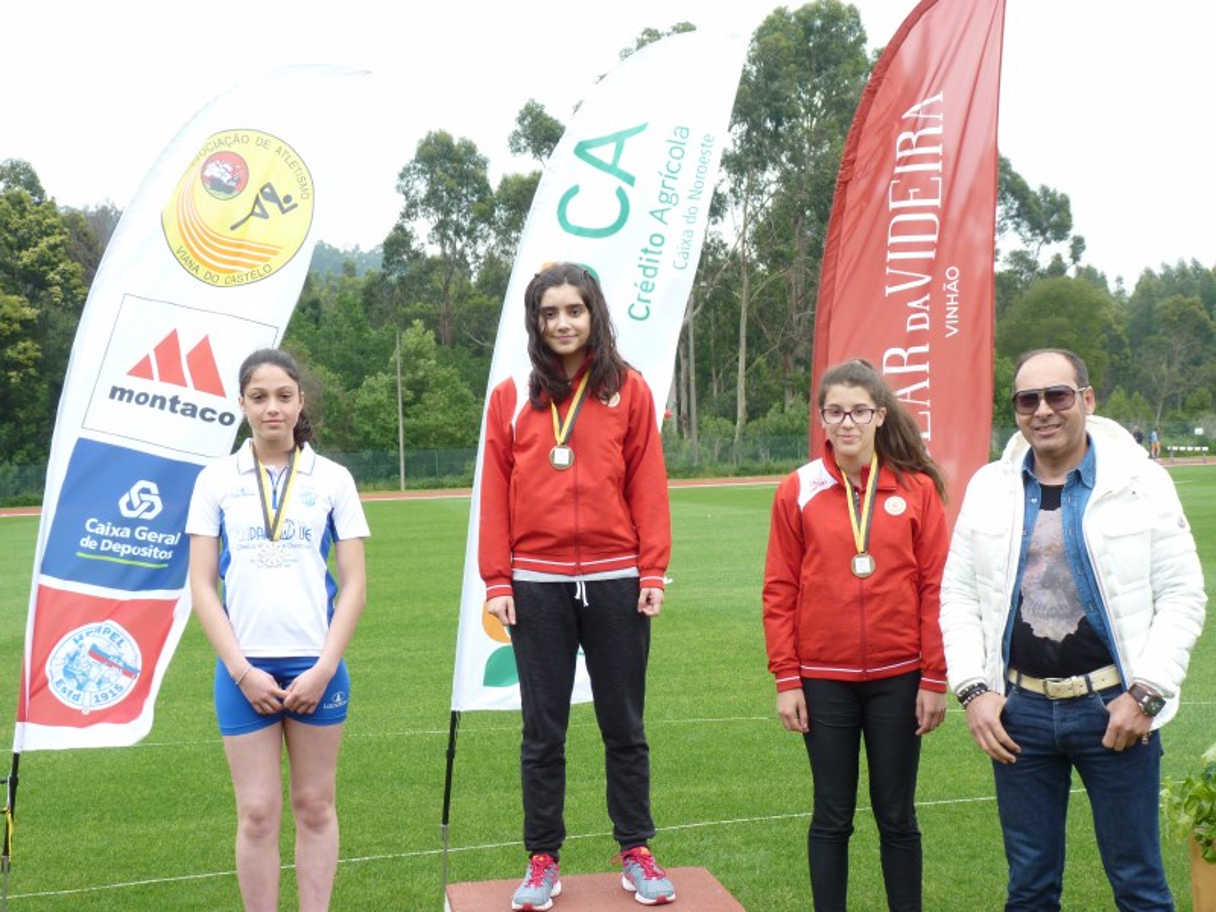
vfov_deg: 26.6
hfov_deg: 34.9
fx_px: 1932
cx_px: 608
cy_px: 456
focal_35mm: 55
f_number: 4
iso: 80
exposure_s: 1/125
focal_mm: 9.8
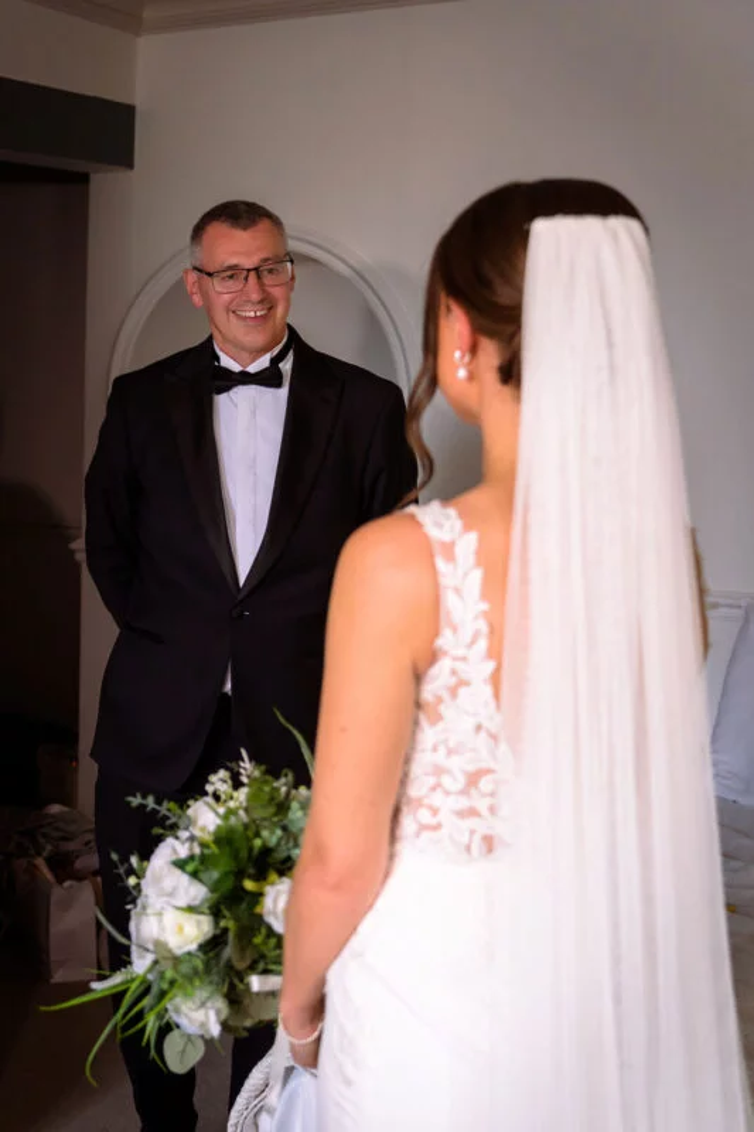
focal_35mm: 56
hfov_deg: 23.2
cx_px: -38
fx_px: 1744
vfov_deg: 35.9
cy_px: 566
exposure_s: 1/200
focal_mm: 37
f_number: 2.8
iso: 640
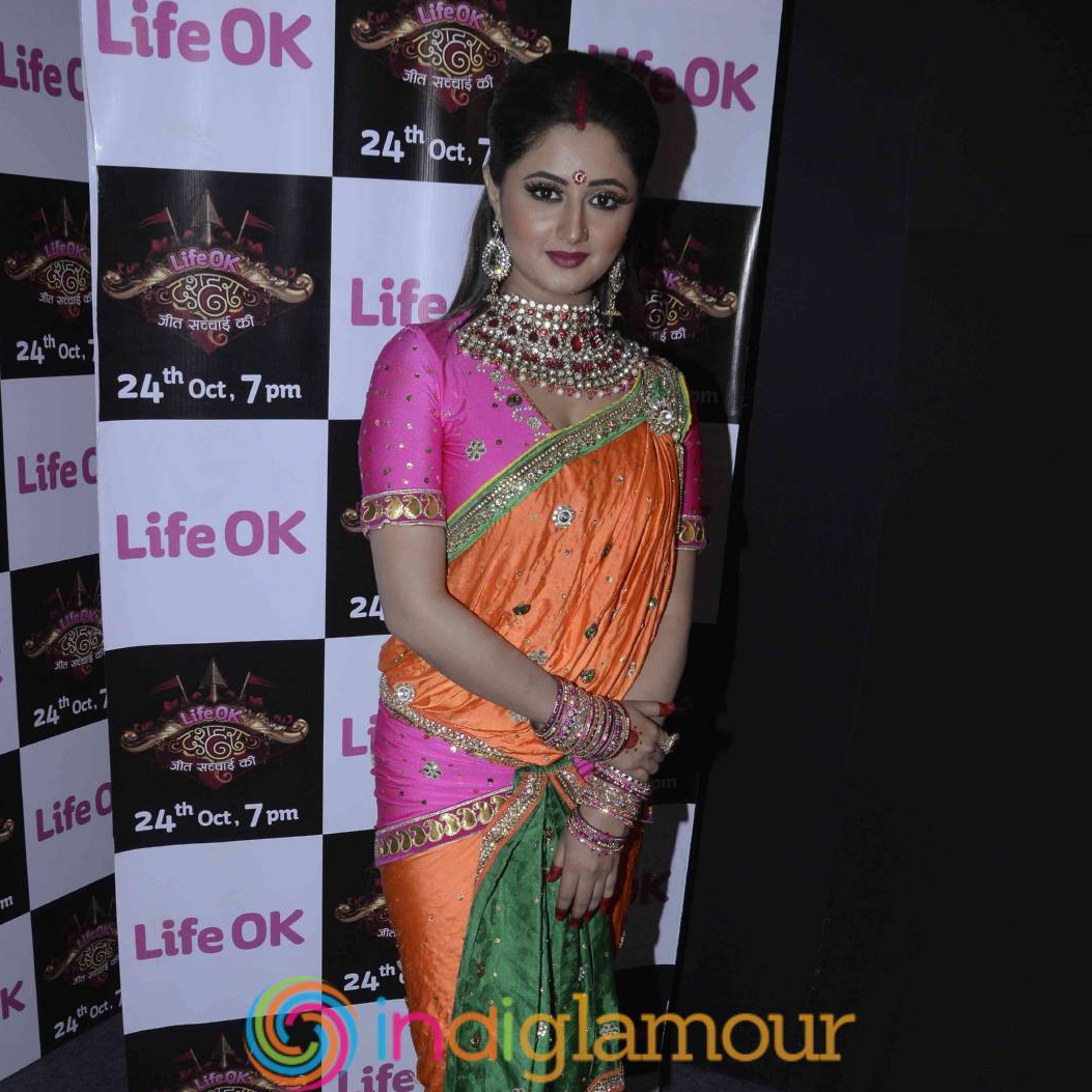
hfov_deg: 41.3
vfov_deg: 40.8
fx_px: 1451
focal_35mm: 41
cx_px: 549
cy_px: 725
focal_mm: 21
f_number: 9
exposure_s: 1/160
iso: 400
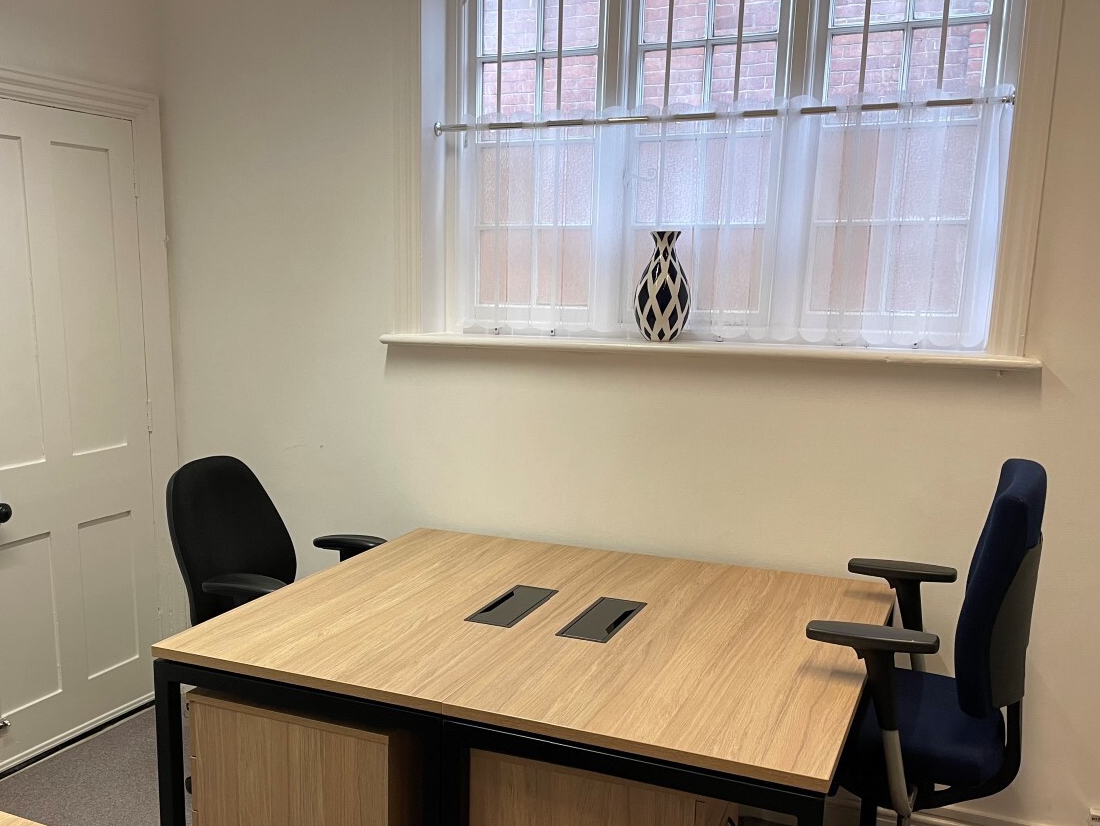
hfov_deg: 53.8
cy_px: 518
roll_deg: -0.4
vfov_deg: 41.5
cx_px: 472
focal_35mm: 34
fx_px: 1081
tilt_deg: -12.7
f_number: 1.6
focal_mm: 4.2
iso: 80
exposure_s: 1/50
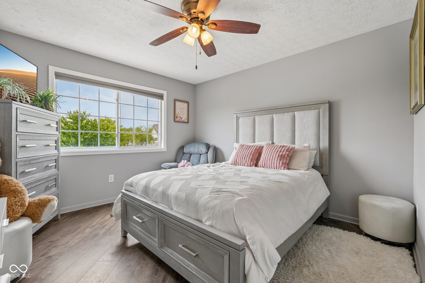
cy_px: 142
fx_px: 189
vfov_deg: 73.7
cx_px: 212
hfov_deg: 96.7
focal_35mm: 16
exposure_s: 1/30
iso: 250
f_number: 8
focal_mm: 16
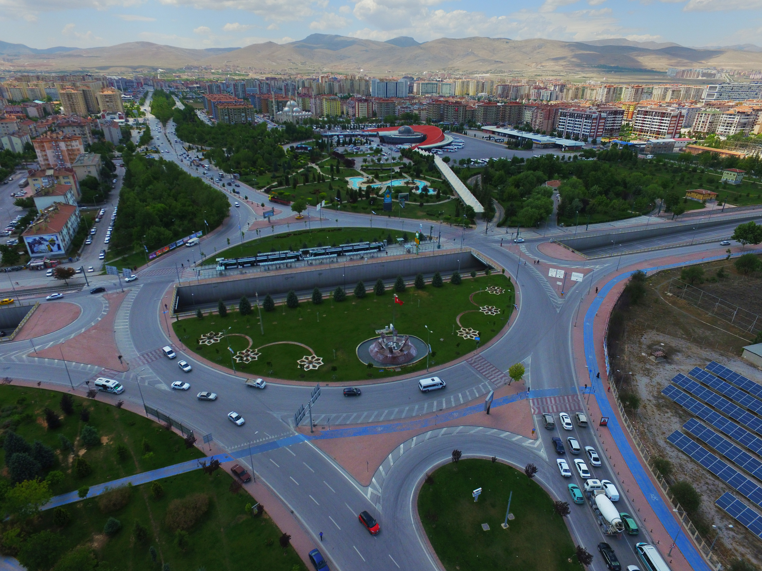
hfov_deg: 81.7
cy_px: 286
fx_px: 440
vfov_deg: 66.0
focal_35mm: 20
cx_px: 381
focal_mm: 3.61
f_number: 2.8
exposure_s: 1/1522
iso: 100
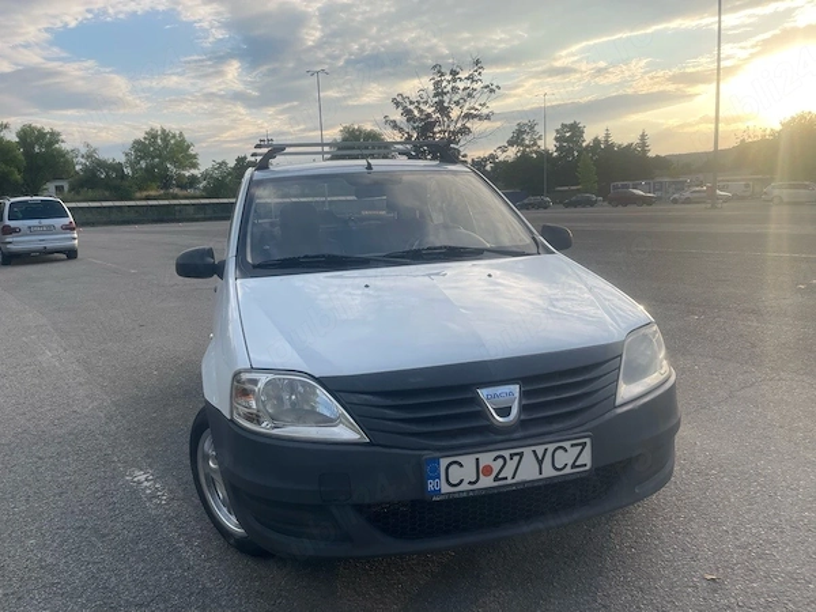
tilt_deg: -9.8
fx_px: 589
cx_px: 408
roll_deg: +2.7
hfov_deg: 69.4
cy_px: 306
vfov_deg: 54.9
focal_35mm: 25
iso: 32
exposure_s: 1/1057
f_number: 1.6
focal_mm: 5.1
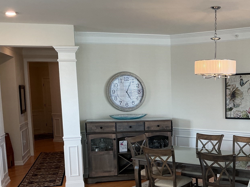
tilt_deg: -7.8
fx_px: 347
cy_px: 141
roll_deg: +0.1
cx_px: 187
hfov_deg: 38.6
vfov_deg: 29.8
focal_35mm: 48
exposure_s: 1/120
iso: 64
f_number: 1.8
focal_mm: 3
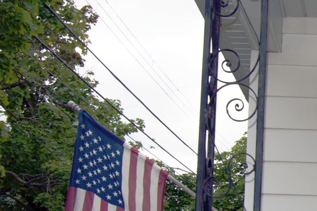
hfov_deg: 18.6
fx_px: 889
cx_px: 426
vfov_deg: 13.5
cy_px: 176
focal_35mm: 101
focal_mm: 20
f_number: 6.3
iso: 100
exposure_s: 1/160
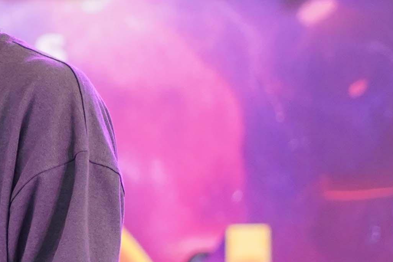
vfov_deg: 2.8
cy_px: 178
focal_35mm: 497
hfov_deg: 4.1
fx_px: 5425
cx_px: -264
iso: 1000
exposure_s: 1/400
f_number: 1.8
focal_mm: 85
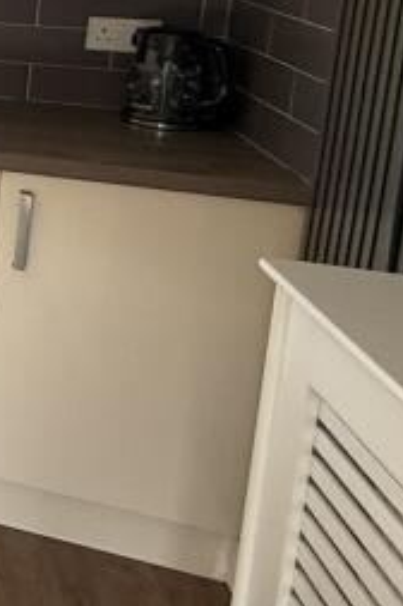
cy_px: 17
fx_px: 993
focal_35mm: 59
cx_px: -648
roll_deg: -0.7
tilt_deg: -8.0
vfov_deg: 31.7
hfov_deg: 13.5
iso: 64
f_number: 2.2
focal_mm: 2.22
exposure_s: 1/125
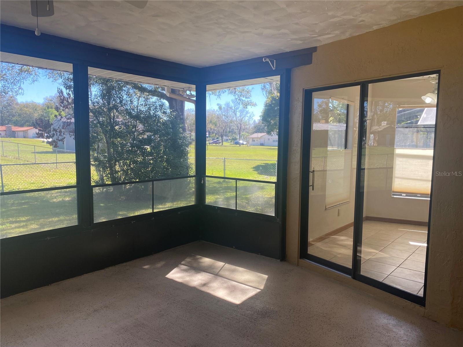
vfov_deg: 53.1
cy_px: 174
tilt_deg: -5.1
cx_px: 232
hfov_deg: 67.3
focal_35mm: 26
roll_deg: -1.1
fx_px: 348
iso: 32
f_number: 1.8
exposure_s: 1/234
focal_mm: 4.25
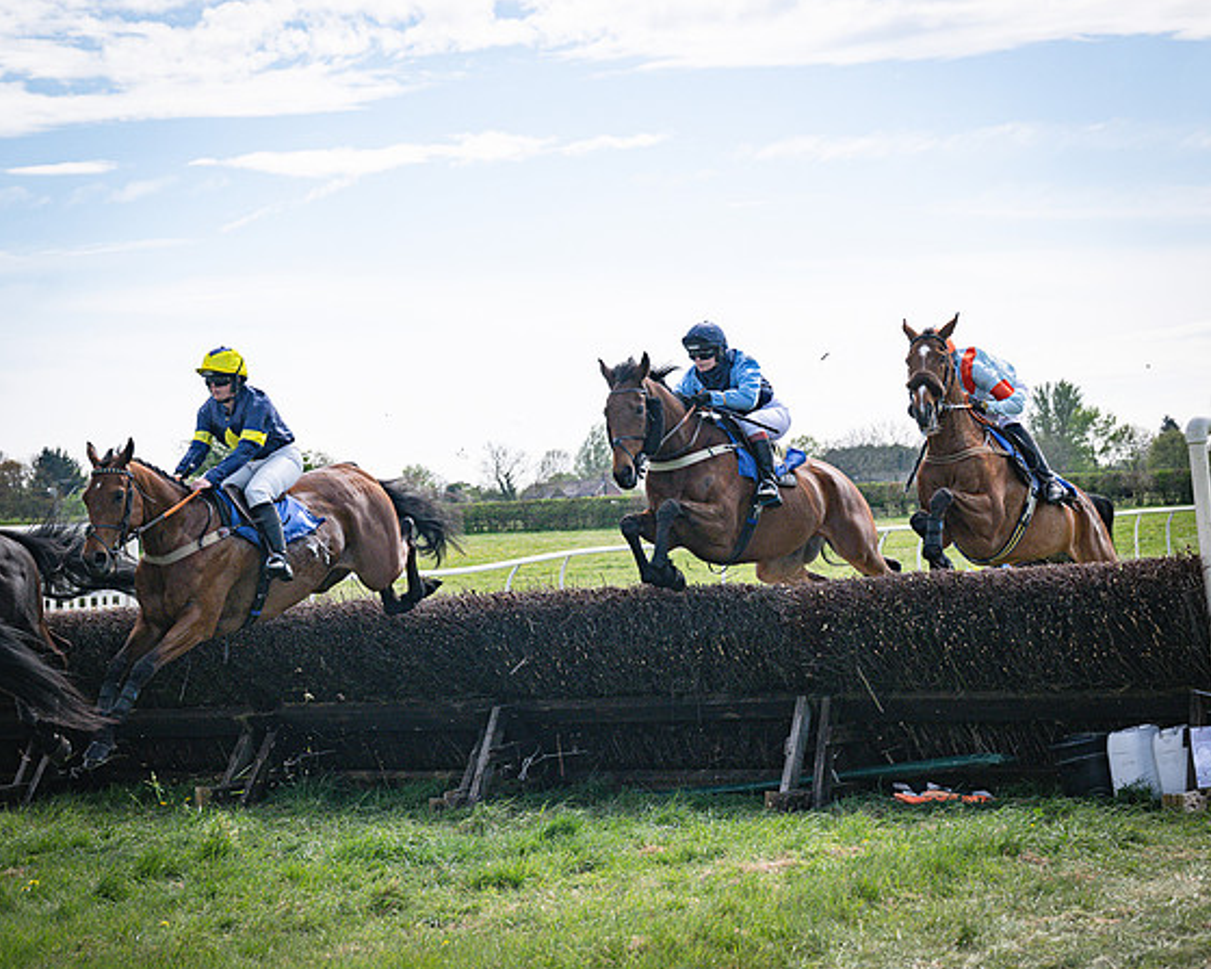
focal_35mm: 90
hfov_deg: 21.3
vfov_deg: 17.1
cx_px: 515
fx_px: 3225
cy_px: 471
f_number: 5
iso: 400
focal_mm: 75
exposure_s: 1/4000
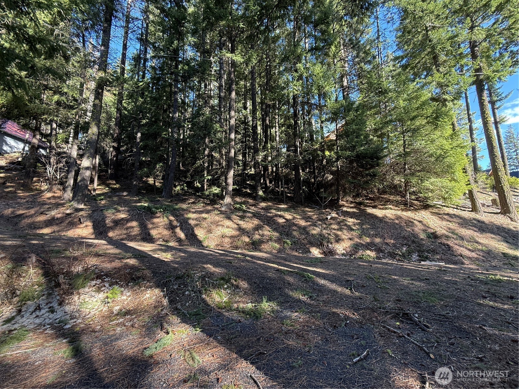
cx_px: 260
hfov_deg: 102.1
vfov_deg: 85.7
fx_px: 210
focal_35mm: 14
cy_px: 194
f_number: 2.2
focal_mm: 2.22
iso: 80
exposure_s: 1/99
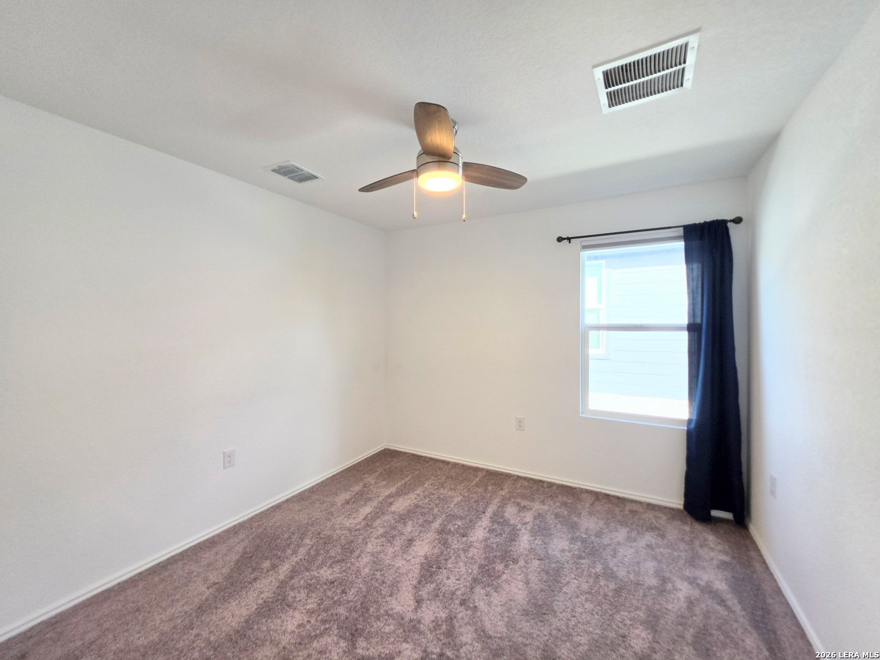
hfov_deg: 106.2
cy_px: 330
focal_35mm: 13
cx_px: 440
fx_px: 330
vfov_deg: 89.9
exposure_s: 1/120
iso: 50
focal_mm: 2.2
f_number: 1.9
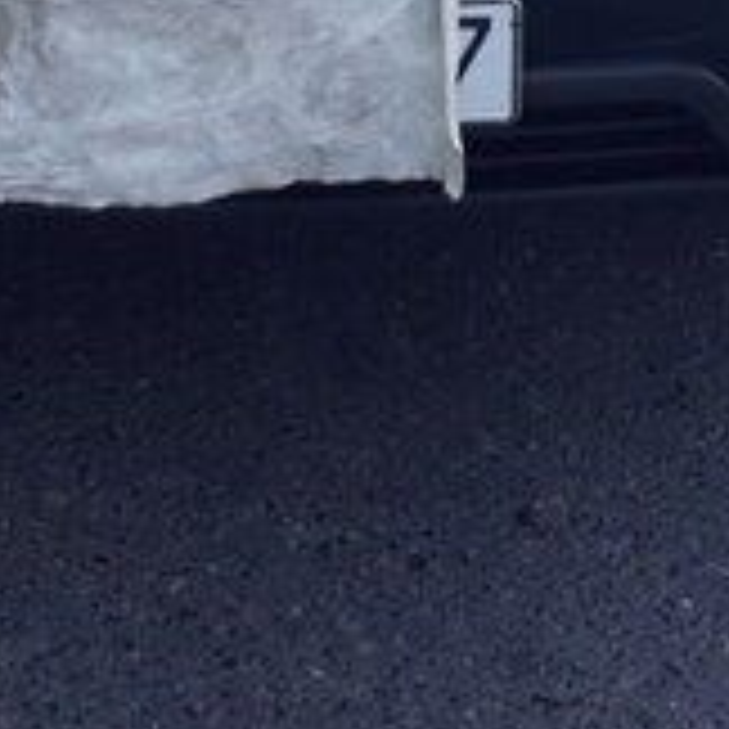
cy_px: -349
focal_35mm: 97
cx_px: 315
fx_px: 2311
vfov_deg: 16.4
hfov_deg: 17.9
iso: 40
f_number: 1.9
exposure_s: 1/413
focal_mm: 3.6
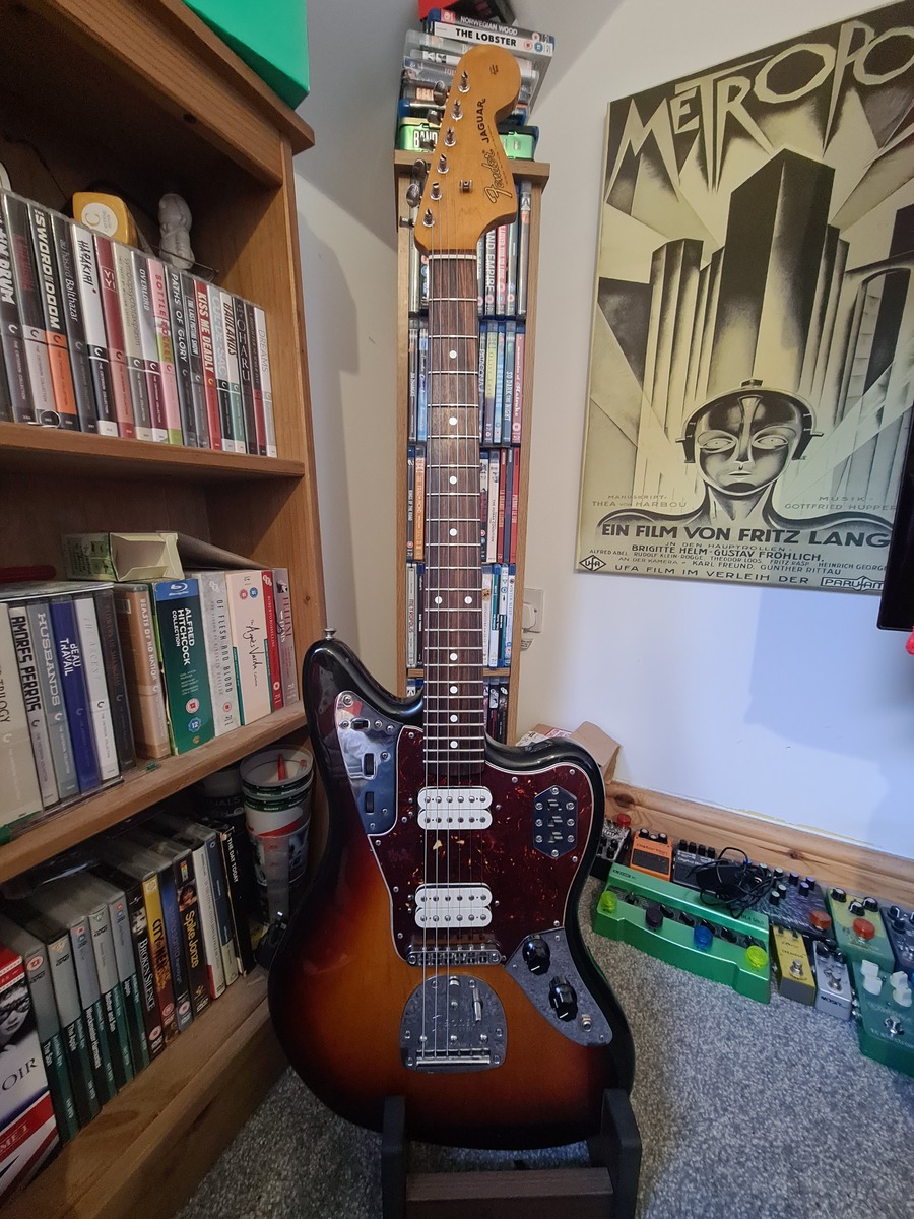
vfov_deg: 106.2
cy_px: 610
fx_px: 458
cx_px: 457
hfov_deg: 89.9
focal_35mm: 13
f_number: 2.2
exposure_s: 1/30
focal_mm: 2.2
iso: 640
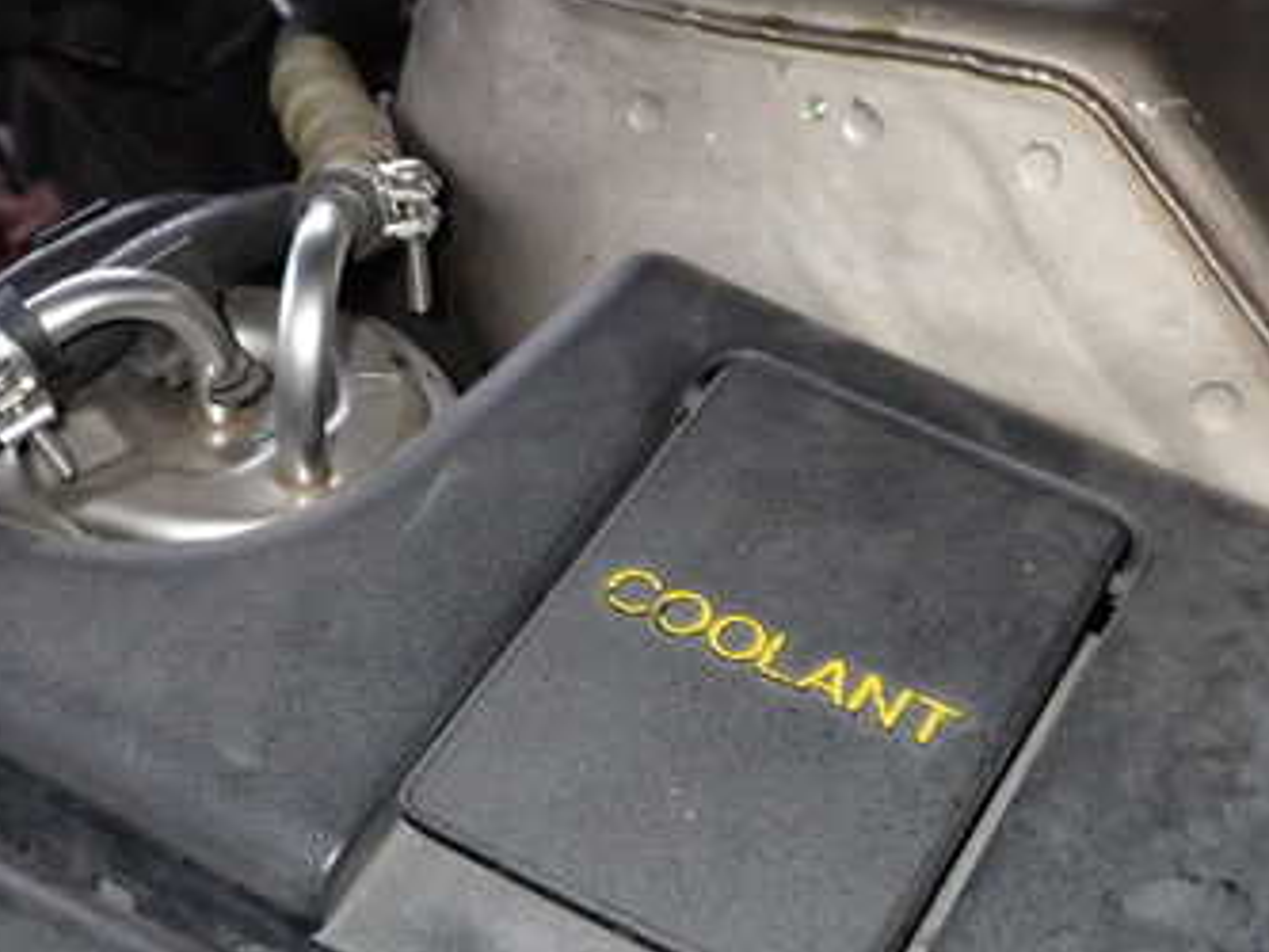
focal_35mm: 54
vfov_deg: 26.7
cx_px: 625
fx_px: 1980
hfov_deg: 35.5
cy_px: 716
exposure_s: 1/30
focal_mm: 5.4
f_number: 6.3
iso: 400
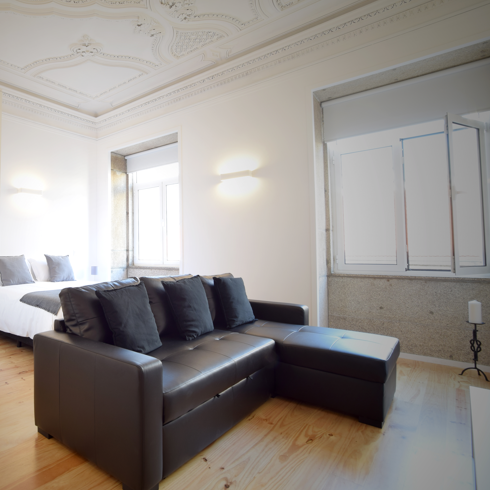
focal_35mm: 20
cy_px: 244
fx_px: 320
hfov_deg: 68.5
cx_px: 106
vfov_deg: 74.8
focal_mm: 10
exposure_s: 1
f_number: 14
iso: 100
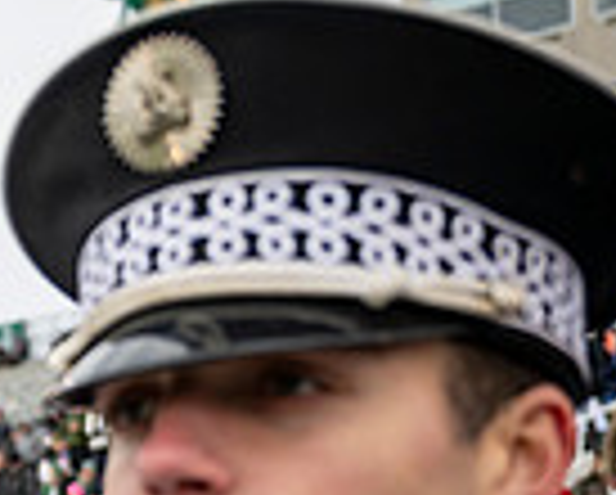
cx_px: -531
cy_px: 619
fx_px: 1990
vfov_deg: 13.7
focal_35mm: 109
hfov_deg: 15.0
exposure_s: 1/500
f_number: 2.8
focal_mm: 27.5
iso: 160
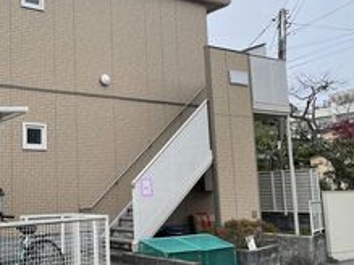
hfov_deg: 39.5
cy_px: 124
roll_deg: +1.6
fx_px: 470
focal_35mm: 46
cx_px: 67
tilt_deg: +7.2
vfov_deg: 31.5
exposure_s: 1/1912
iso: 32
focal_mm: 5.1
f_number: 1.6
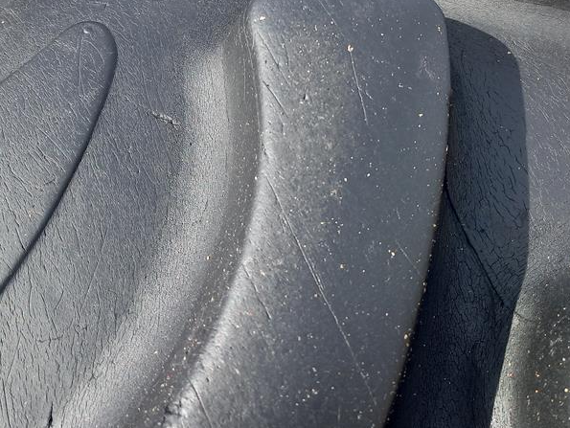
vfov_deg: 32.5
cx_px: 274
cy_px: 71
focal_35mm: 43
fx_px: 708
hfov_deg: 43.8
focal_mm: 4.65
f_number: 1.8
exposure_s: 1/262
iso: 50
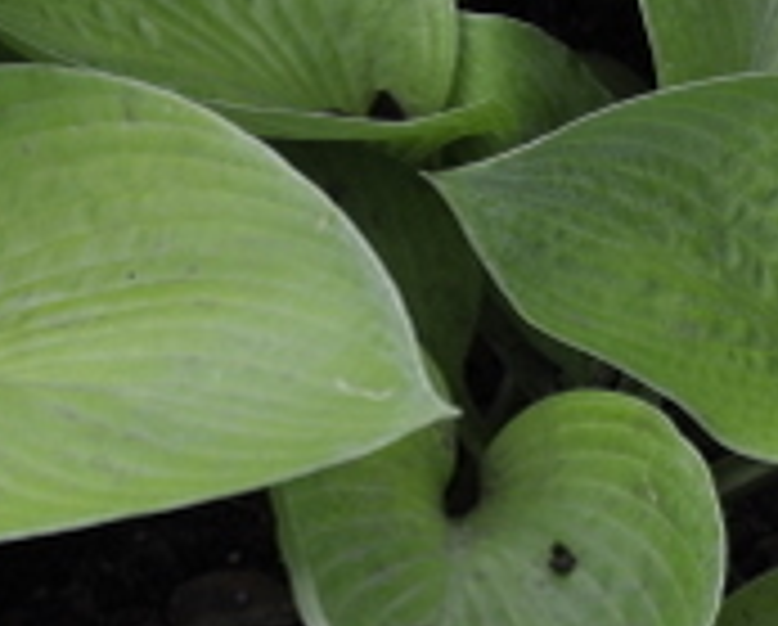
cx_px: -67
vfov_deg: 4.8
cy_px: 144
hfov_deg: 5.9
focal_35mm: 325
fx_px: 7496
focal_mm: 50
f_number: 5
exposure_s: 1/80
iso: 400
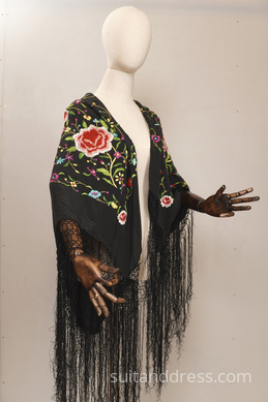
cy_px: 201
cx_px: 134
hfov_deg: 28.1
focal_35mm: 48
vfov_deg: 41.1
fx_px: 536
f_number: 6.3
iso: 250
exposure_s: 1/15
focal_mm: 32
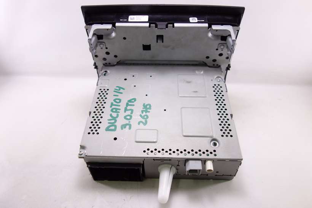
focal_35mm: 28
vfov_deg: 46.4
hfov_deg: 65.5
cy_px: 104
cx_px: 156
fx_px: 243
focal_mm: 10.4
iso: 125
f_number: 2
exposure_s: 1/100
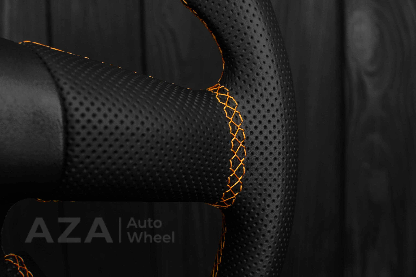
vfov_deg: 25.8
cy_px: 138
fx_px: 607
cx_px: 208
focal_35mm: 52
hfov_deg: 37.8
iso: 500
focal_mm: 35
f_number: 6.3
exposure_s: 1/125
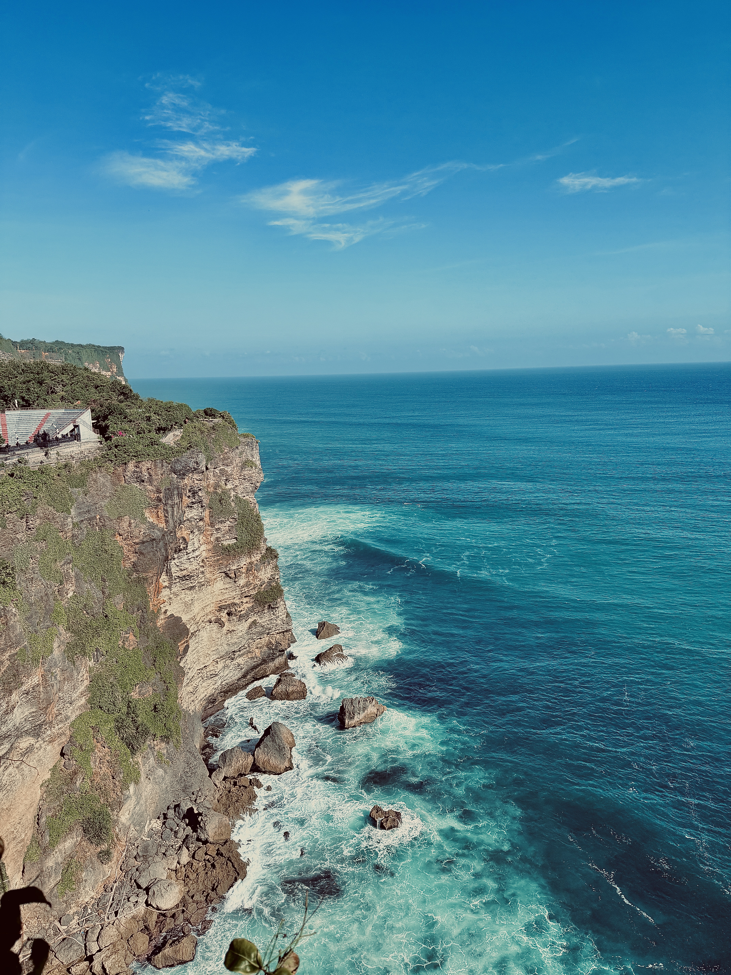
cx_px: 366
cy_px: 488
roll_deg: +1.1
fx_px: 676
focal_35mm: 24
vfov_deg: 71.6
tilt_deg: -9.2
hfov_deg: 56.8
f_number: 1.78
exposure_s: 1/4167
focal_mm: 6.76
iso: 80
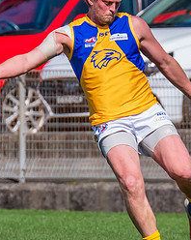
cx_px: 172
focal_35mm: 1900
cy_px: 119
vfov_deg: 1.0
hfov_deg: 0.8
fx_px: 13442
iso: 800
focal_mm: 420
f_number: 9
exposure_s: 1/1600
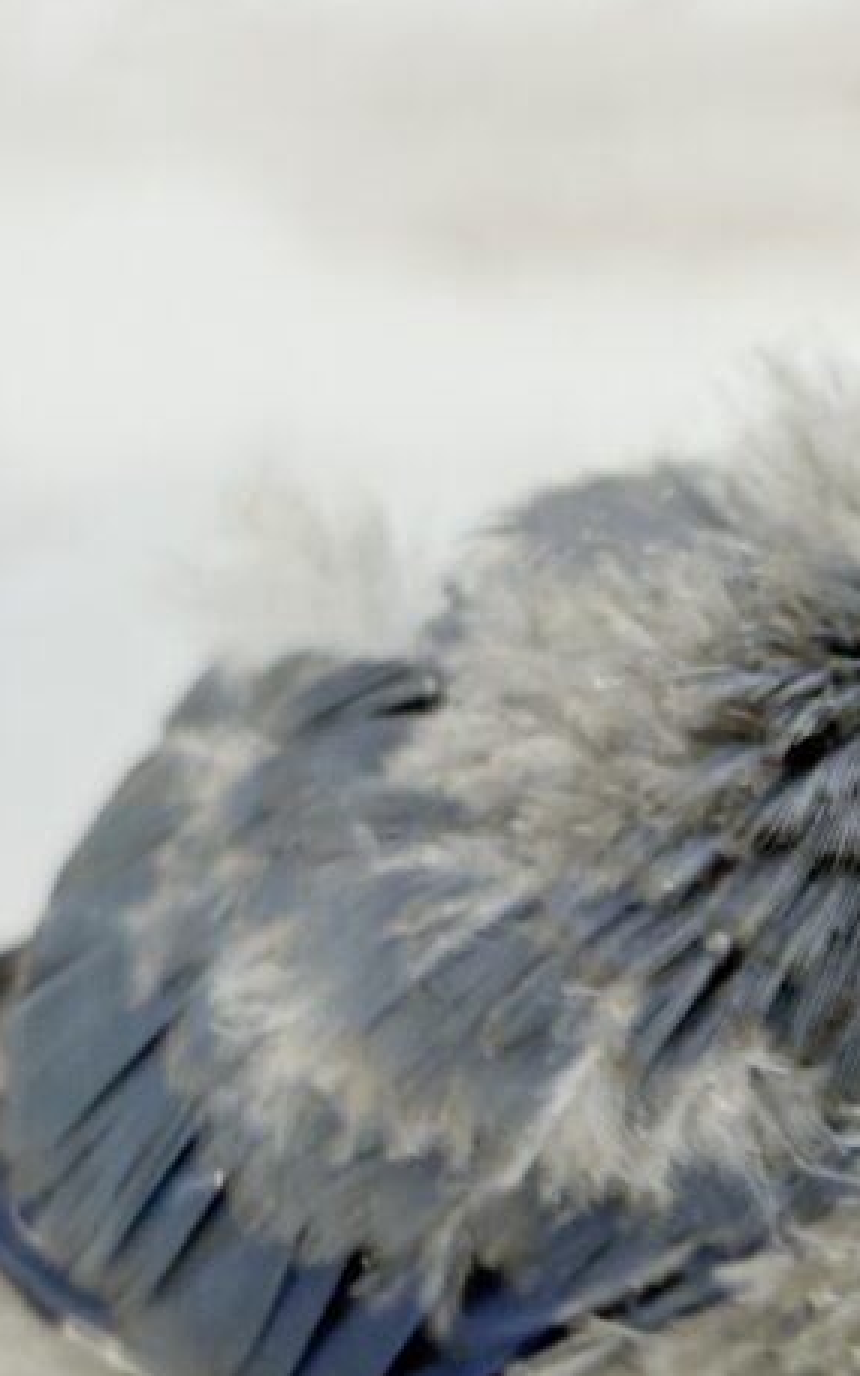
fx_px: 5438
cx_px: 1204
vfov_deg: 14.4
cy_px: 957
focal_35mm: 145
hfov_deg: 8.9
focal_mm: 5.96
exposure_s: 1/50
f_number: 1.6
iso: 40
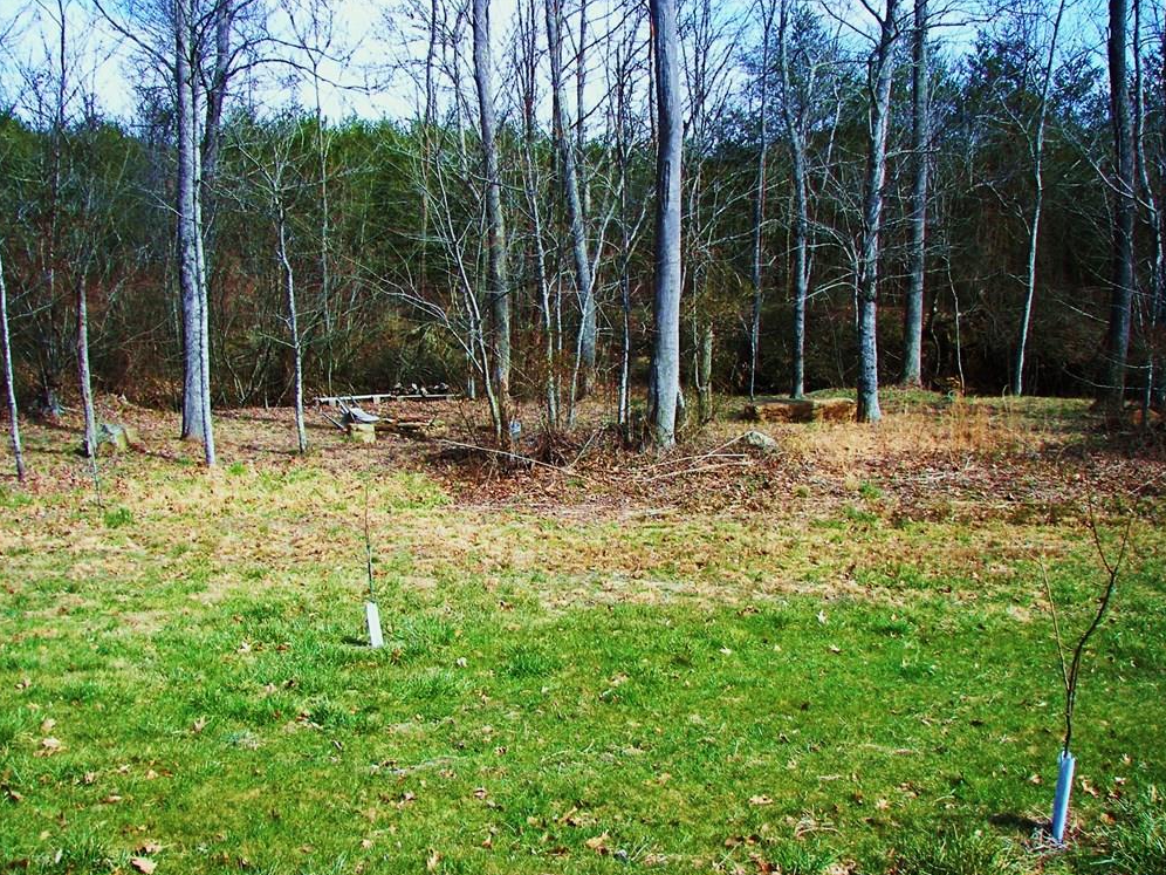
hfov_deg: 50.1
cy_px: 443
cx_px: 576
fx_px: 1246
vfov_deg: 38.7
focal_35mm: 37
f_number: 2.8
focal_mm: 6
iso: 50
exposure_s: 1/320
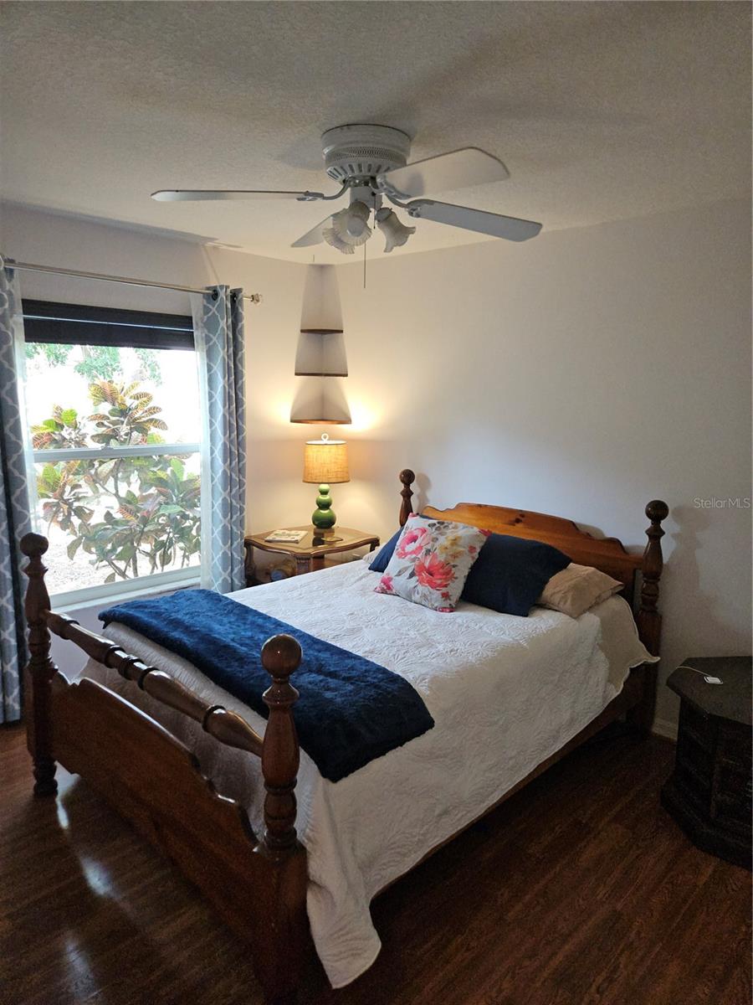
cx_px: 376
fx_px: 667
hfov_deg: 58.9
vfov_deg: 73.9
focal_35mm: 23
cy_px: 502
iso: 320
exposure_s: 1/120
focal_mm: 5.4
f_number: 1.8
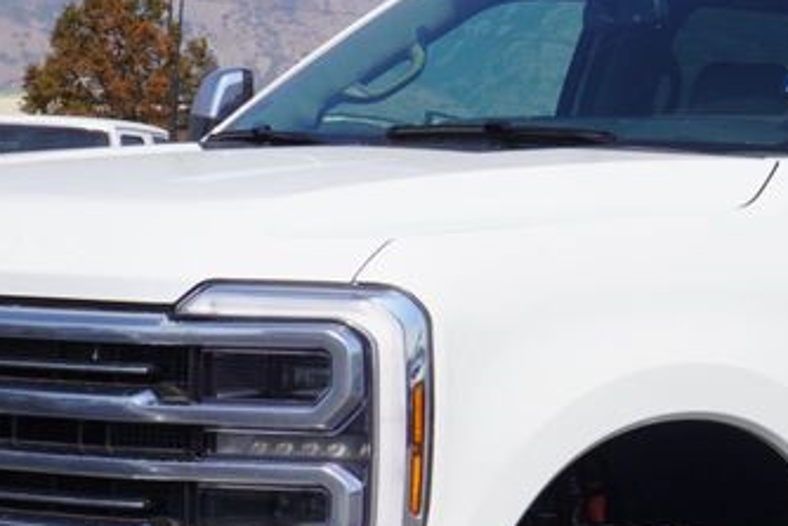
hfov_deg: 13.8
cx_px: 708
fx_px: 3219
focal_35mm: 147
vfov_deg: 9.3
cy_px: 495
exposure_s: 1/200
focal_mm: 32
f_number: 11
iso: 100
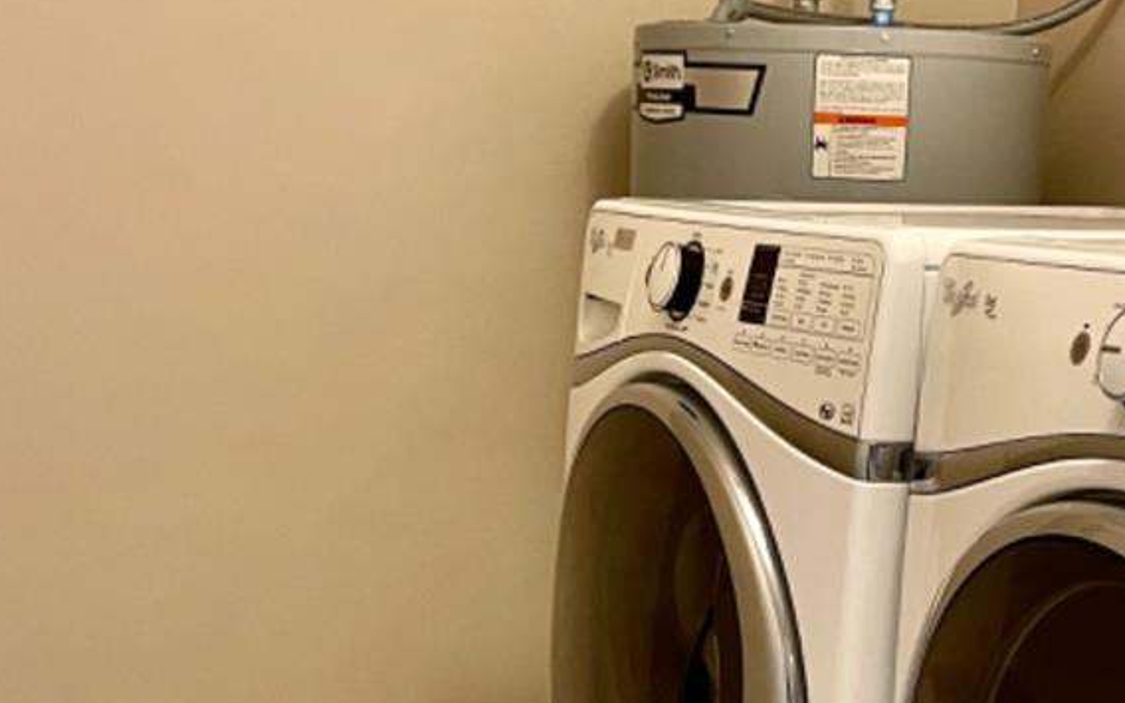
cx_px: 740
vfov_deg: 18.3
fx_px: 2146
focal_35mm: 70
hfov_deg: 29.2
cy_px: 616
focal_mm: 5.1
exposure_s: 1/60
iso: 400
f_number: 1.6
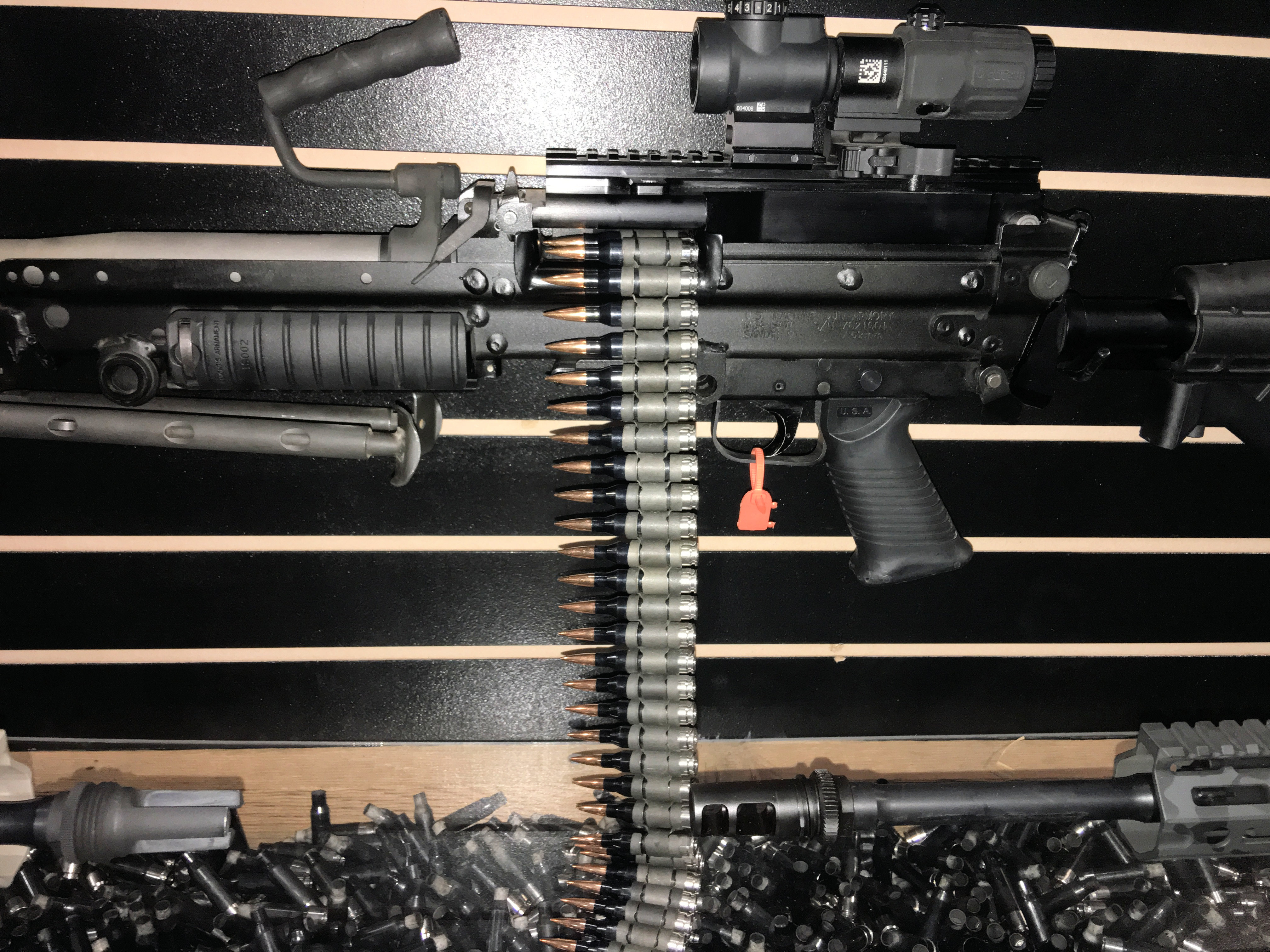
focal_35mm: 29
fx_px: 1064
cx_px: 635
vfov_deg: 48.2
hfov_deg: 61.7
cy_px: 476
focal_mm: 4.15
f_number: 2.2
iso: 100
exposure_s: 1/16
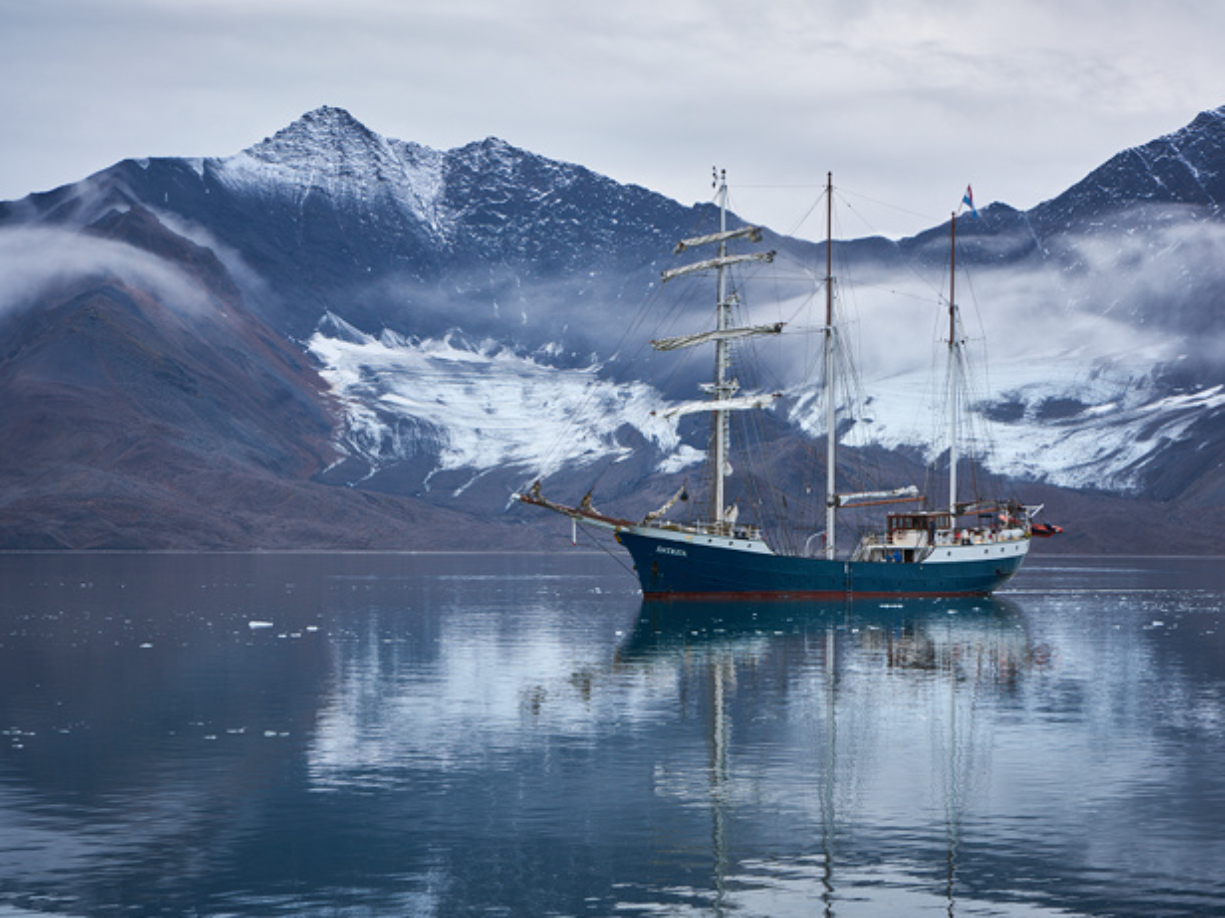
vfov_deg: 15.9
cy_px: 461
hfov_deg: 21.1
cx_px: 643
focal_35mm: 93
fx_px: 3290
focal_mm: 85
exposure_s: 1/60
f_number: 8
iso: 200
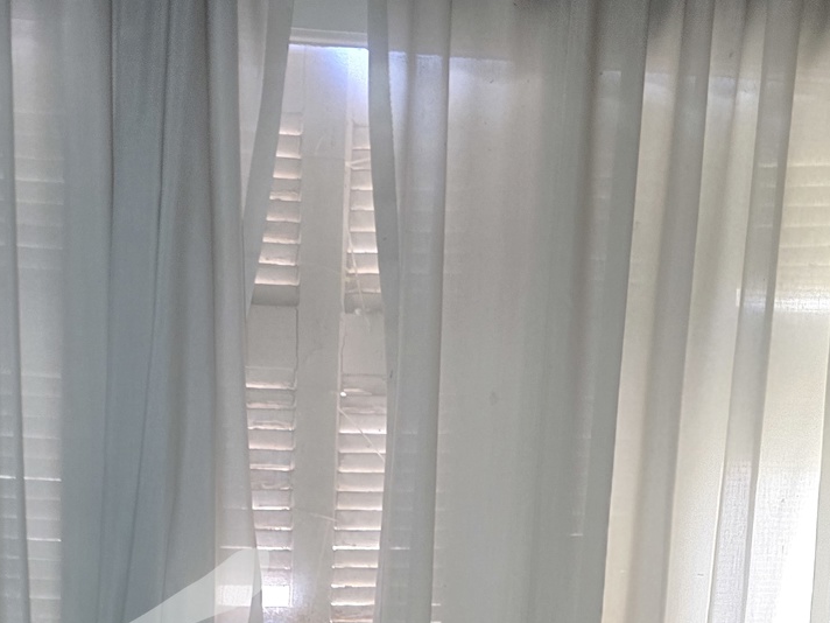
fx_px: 1487
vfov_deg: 21.3
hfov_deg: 30.9
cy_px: 821
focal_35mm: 62
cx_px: 269
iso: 200
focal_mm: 6.3
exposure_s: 1/100
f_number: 1.7
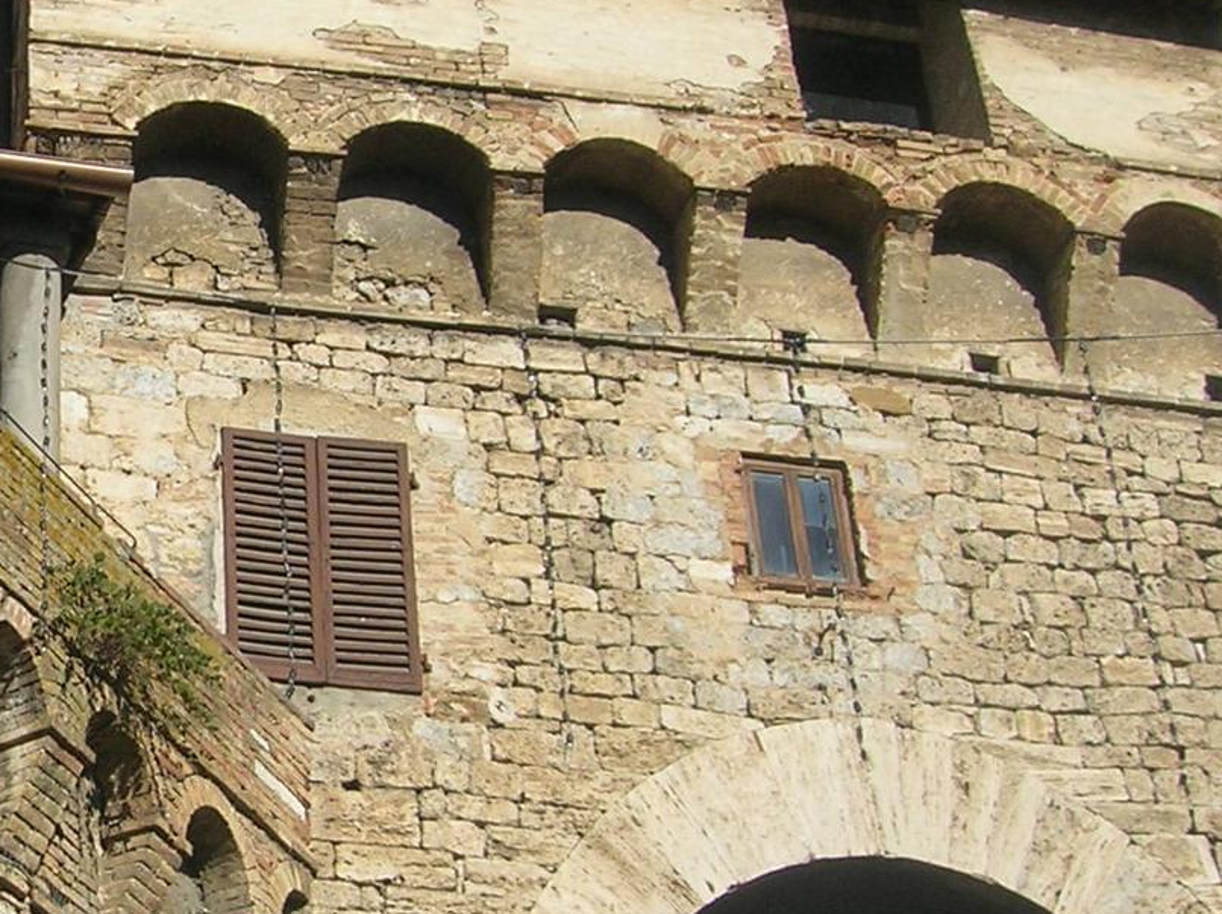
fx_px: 2857
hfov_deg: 23.0
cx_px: -61
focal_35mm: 81
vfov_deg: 18.2
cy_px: 533
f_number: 4.9
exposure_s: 1/538
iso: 50
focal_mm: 5.7
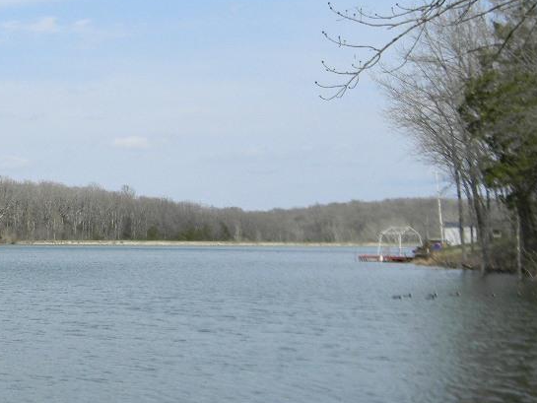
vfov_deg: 19.1
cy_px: 175
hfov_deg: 24.6
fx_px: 1195
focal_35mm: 77
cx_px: 52
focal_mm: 7.3
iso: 80
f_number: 7.6
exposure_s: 1/260
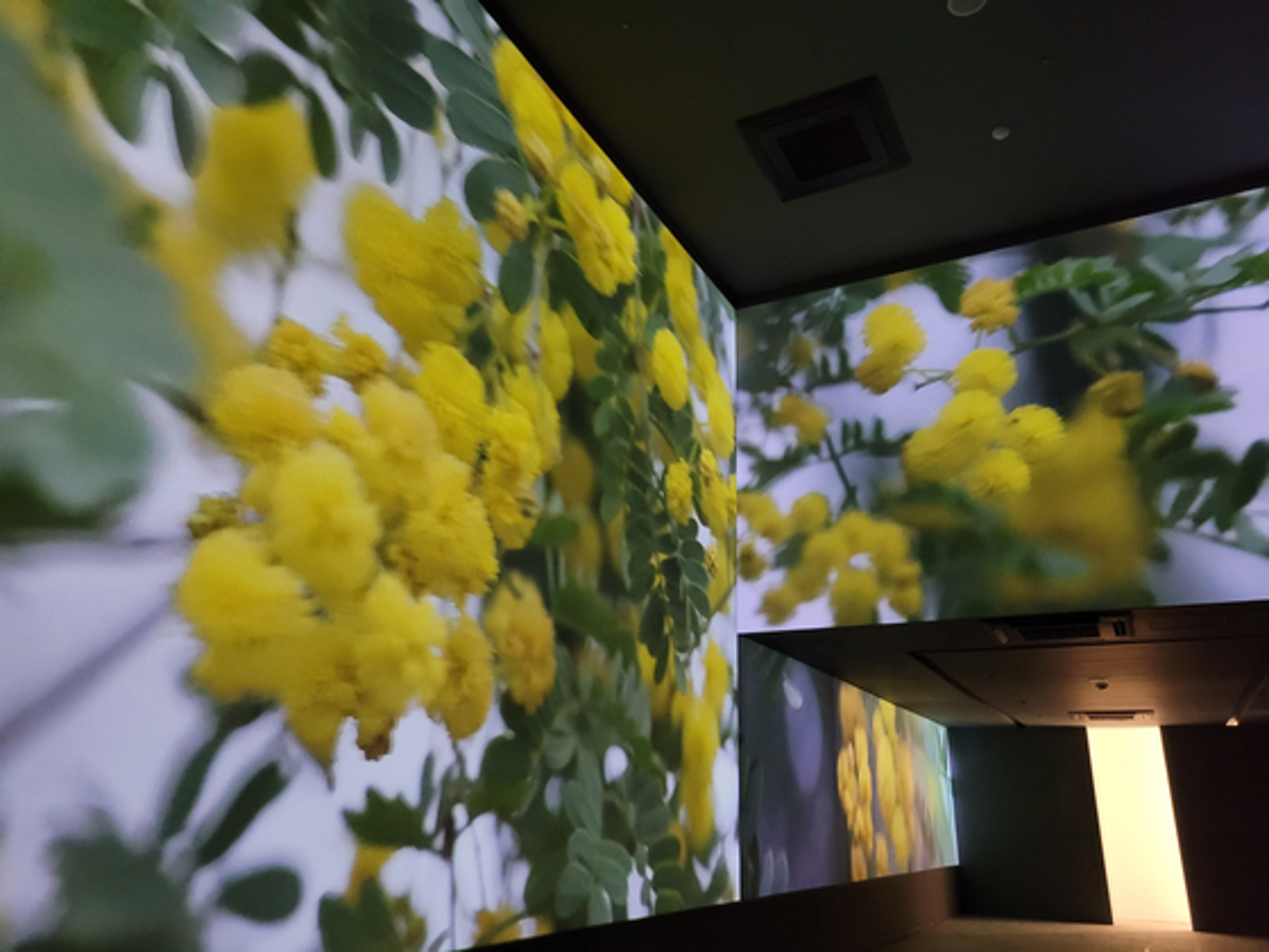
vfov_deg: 53.1
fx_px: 953
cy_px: 476
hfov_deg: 67.3
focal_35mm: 26
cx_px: 634
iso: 640
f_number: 1.8
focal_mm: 5.4
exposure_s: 1/24
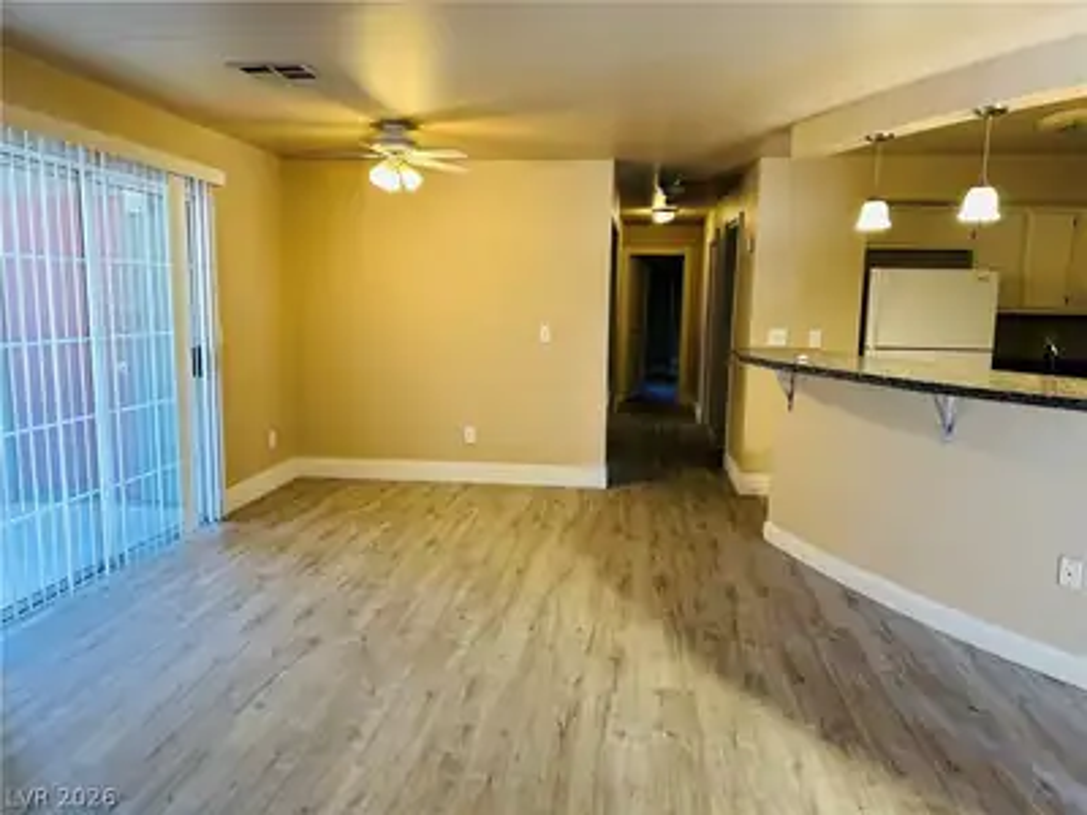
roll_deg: -0.9
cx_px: 544
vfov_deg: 56.8
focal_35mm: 24
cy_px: 408
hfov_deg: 71.6
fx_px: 754
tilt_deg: -8.2
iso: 125
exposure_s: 1/60
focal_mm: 6.86
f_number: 1.78
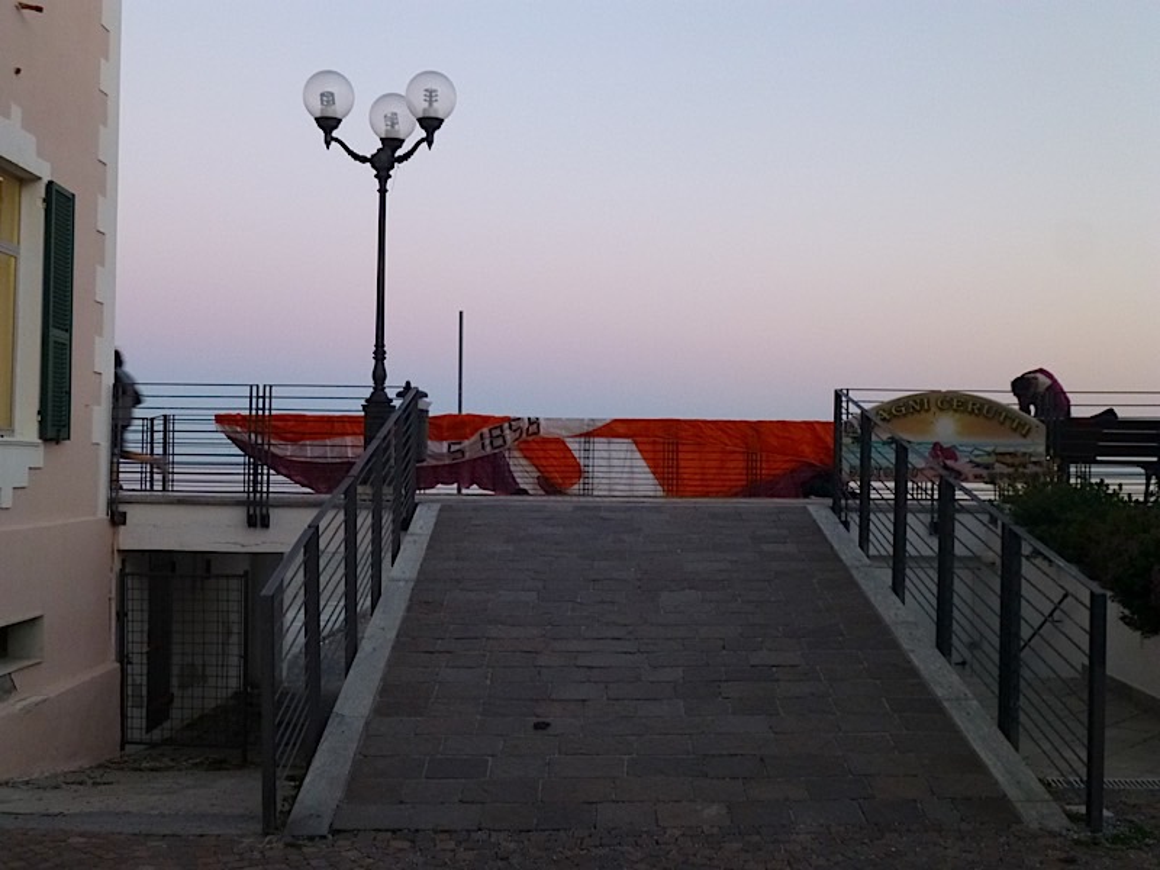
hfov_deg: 47.9
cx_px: 580
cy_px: 435
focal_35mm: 39
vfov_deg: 36.8
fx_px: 1307
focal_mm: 6.9
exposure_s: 1/40
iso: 400
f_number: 3.7
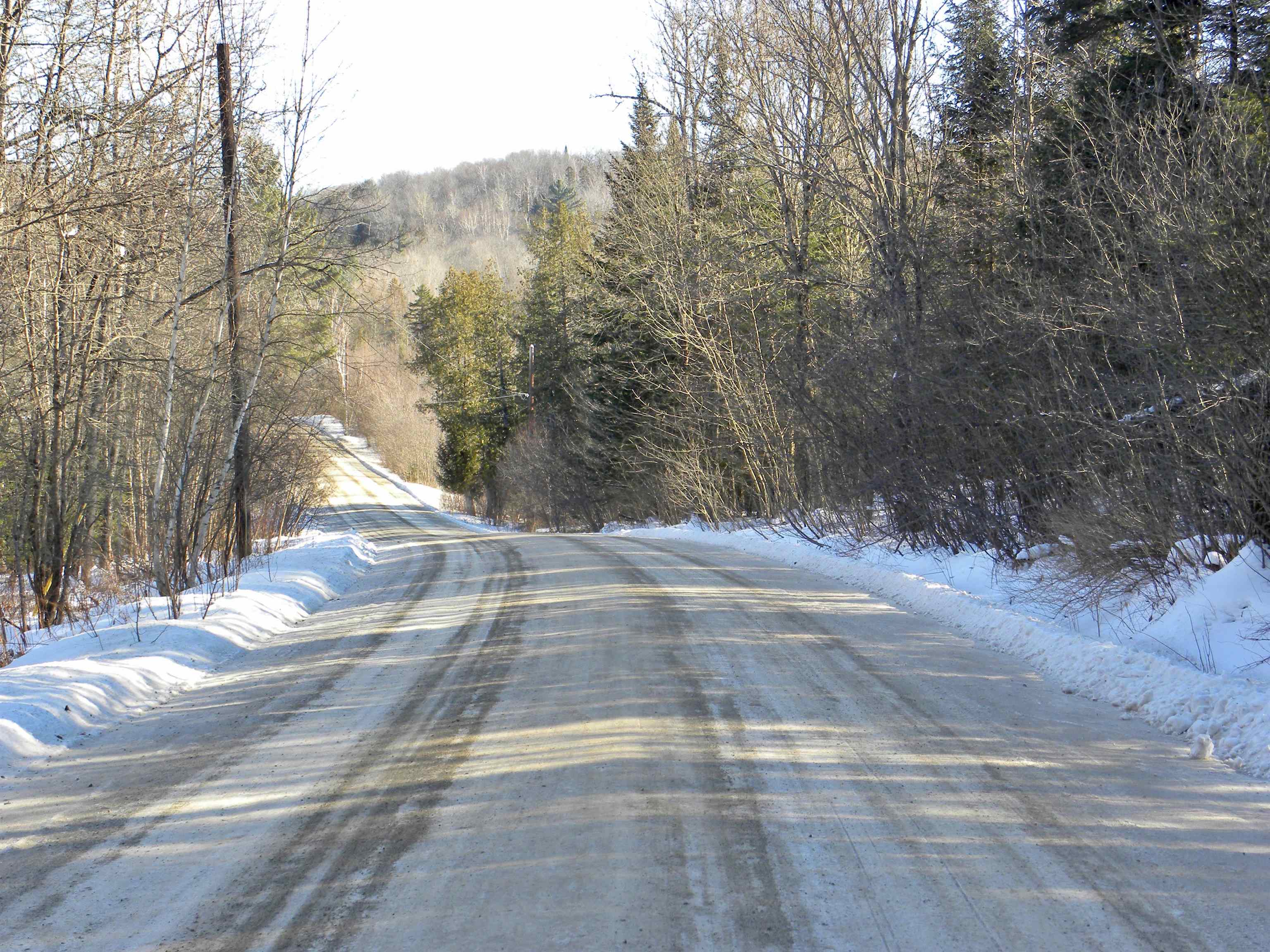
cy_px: 476
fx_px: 2752
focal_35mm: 75
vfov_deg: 19.6
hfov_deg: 26.0
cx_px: 635
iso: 64
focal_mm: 13.4
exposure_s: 1/80
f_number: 5.6
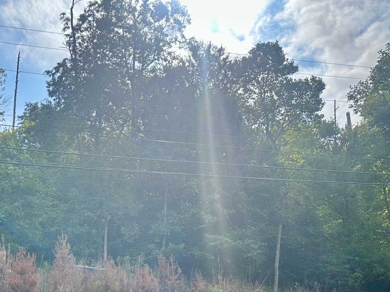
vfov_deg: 31.4
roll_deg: -1.1
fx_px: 507
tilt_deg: +13.9
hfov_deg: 39.6
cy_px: 233
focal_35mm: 45
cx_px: 55
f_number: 1.78
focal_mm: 6.86
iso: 80
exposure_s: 1/2882
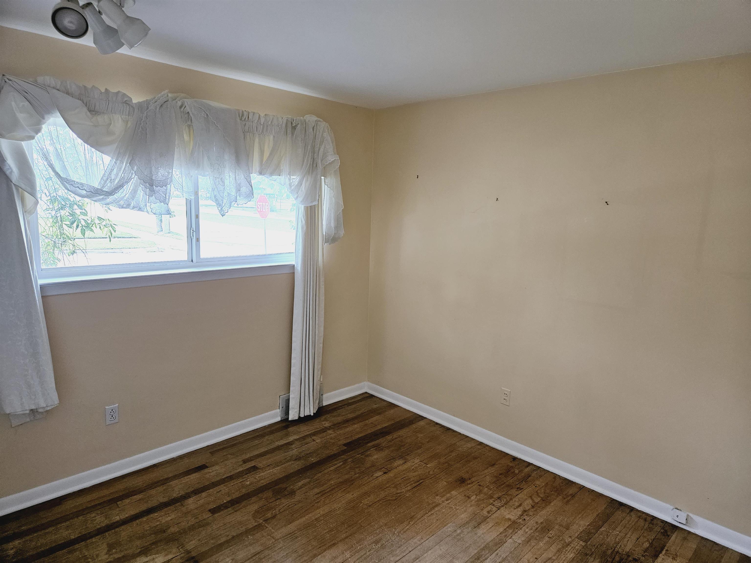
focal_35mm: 23
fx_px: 499
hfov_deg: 73.9
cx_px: 376
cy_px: 282
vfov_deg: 58.9
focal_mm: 5.4
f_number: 1.8
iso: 200
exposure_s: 1/180
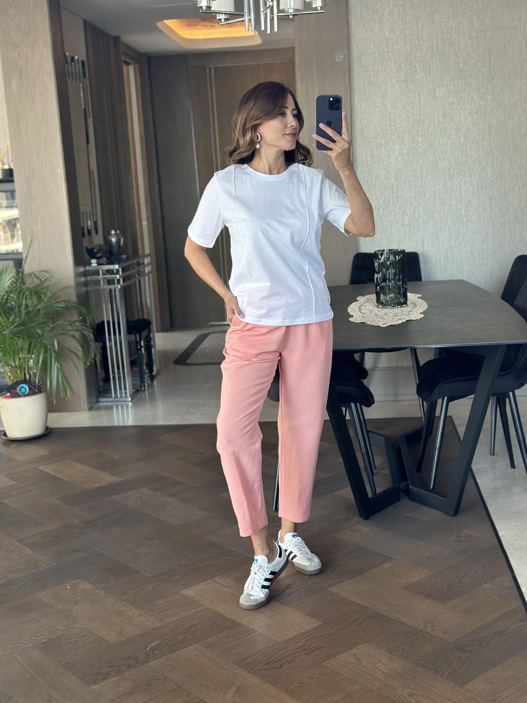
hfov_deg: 30.3
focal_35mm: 48
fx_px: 974
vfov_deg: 39.7
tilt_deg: -16.6
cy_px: 352
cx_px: 264
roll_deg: +2.9
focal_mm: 6.86
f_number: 1.78
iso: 125
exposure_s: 1/64
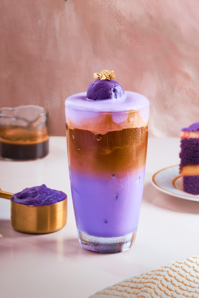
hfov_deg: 11.4
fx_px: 995
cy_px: 149
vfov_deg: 17.1
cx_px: 100
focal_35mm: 120
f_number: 11
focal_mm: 80
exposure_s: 1/250
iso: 125
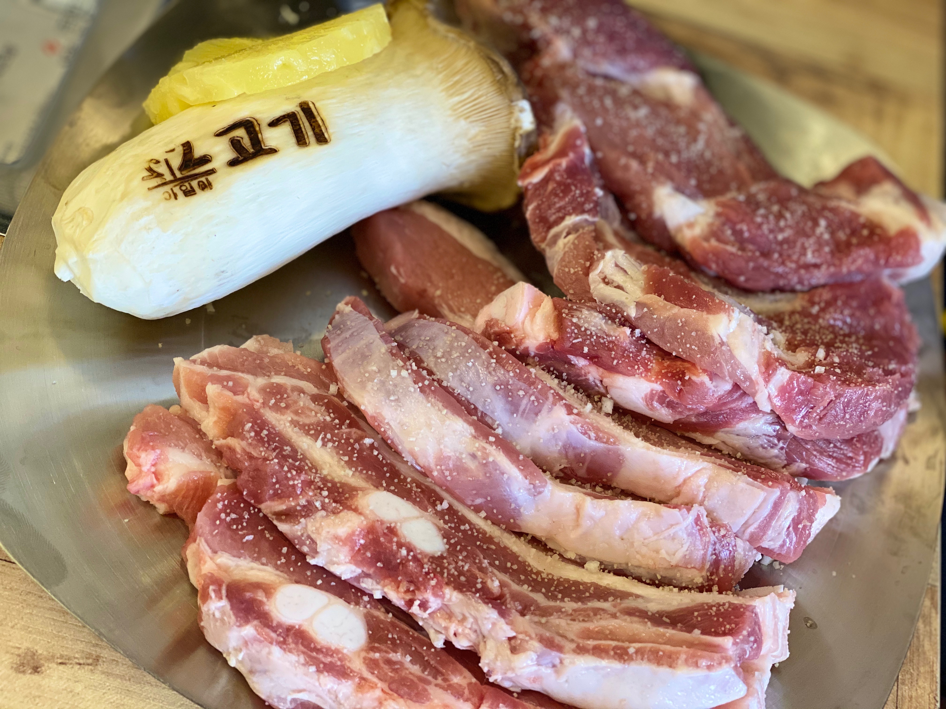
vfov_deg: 28.0
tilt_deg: -56.1
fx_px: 1421
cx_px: 473
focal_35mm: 52
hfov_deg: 36.8
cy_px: 354
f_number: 2
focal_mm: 6
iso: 100
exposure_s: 1/120
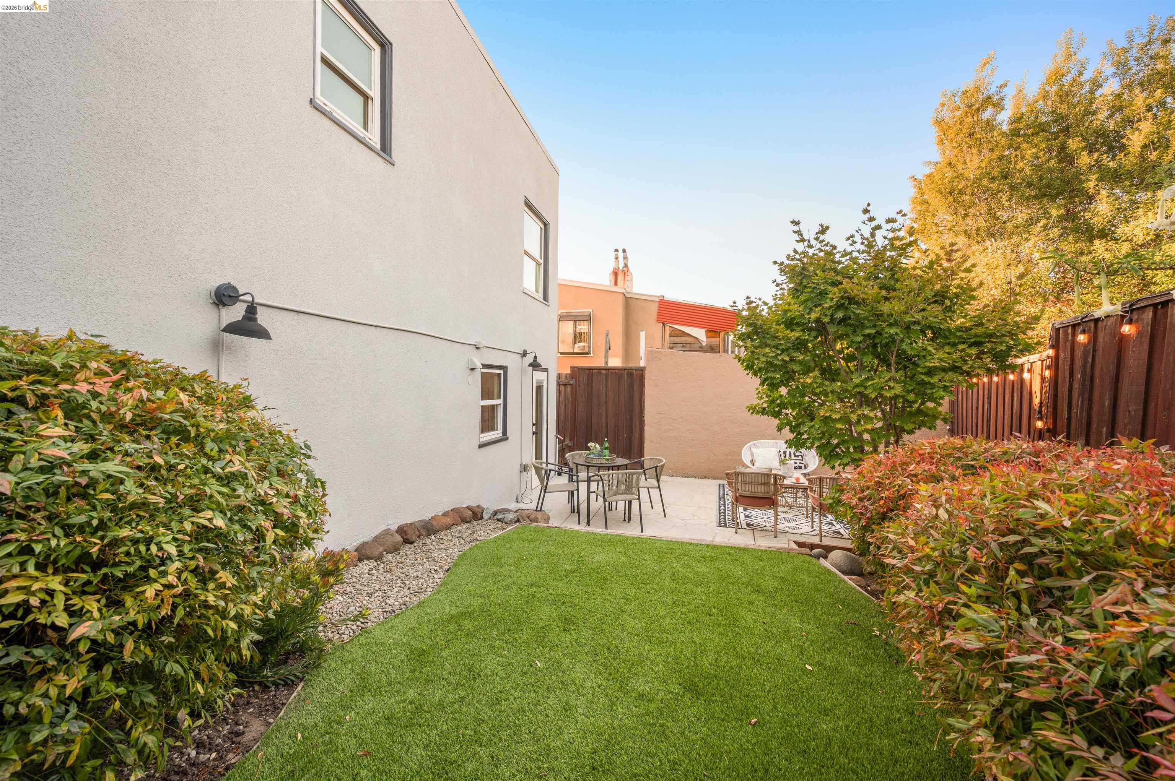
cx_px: 588
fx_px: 457
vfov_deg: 81.1
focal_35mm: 14
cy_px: 390
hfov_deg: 104.3
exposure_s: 1/50
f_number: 10
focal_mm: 14
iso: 250
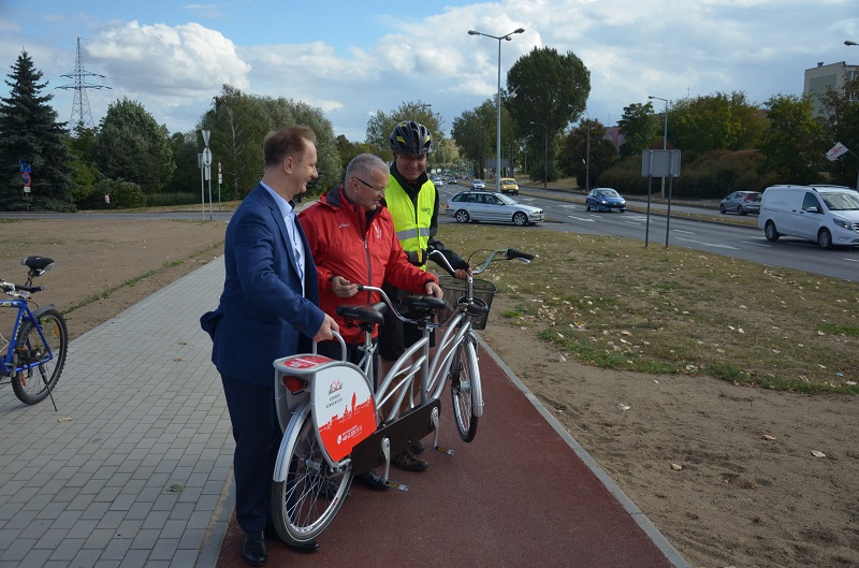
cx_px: 430
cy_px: 284
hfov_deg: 57.3
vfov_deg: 39.8
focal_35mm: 33
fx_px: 785
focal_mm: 22
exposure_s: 1/1600
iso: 200
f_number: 3.8
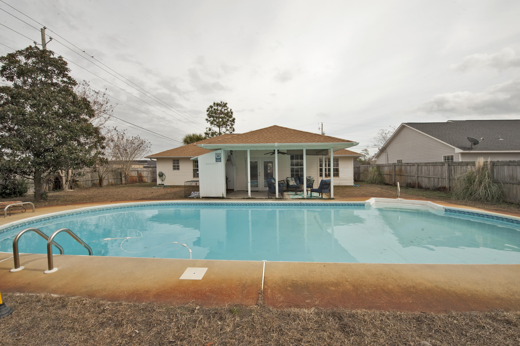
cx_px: 260
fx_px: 202
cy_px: 173
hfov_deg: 104.3
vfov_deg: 81.1
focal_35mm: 14
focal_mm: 14
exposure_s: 1/250
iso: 400
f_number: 14
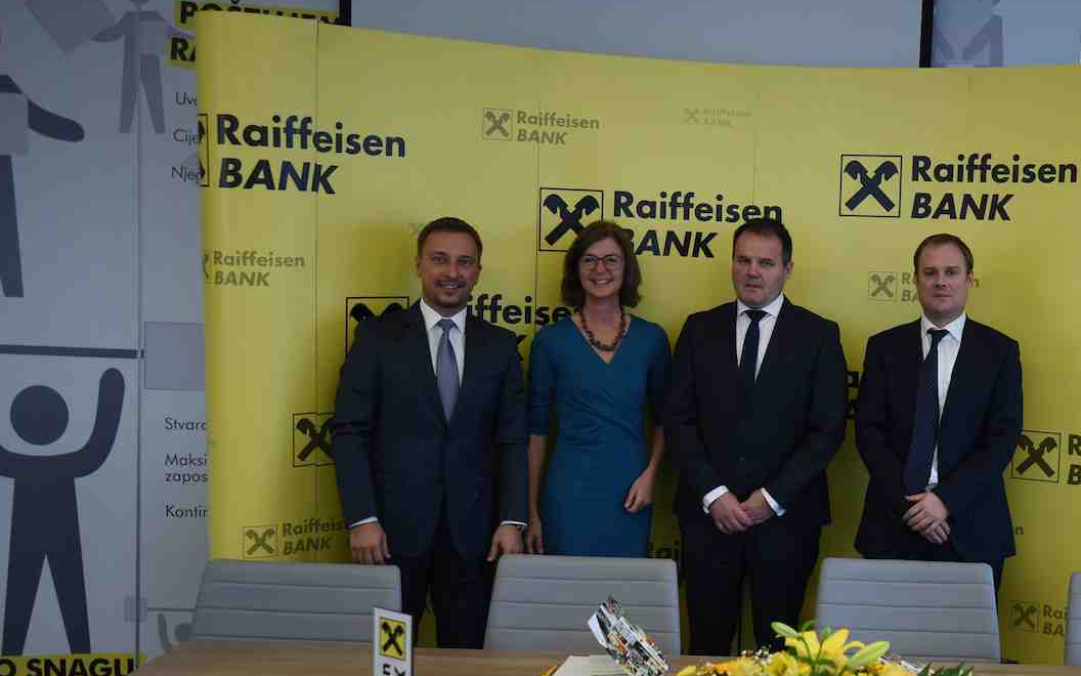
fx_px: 1473
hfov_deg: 39.2
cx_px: 820
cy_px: 399
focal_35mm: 50
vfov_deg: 25.8
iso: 1250
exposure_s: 1/200
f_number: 2.8
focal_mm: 32
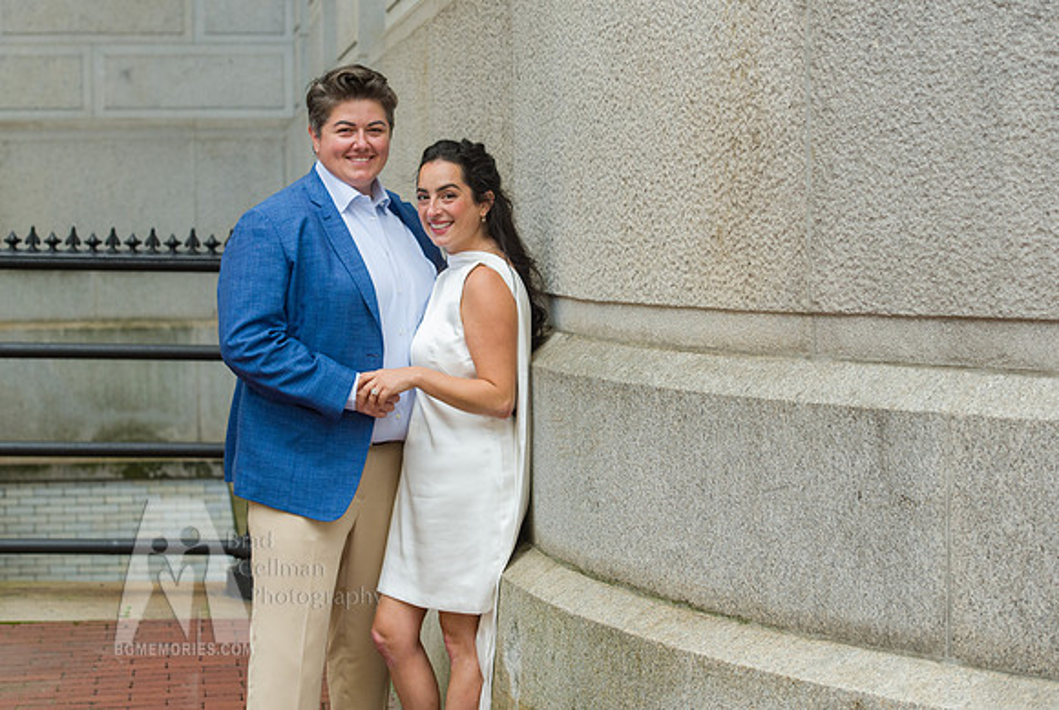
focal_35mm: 86
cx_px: 453
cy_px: 306
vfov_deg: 16.0
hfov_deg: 23.7
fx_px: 2525
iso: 800
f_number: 5
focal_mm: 75
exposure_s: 1/320
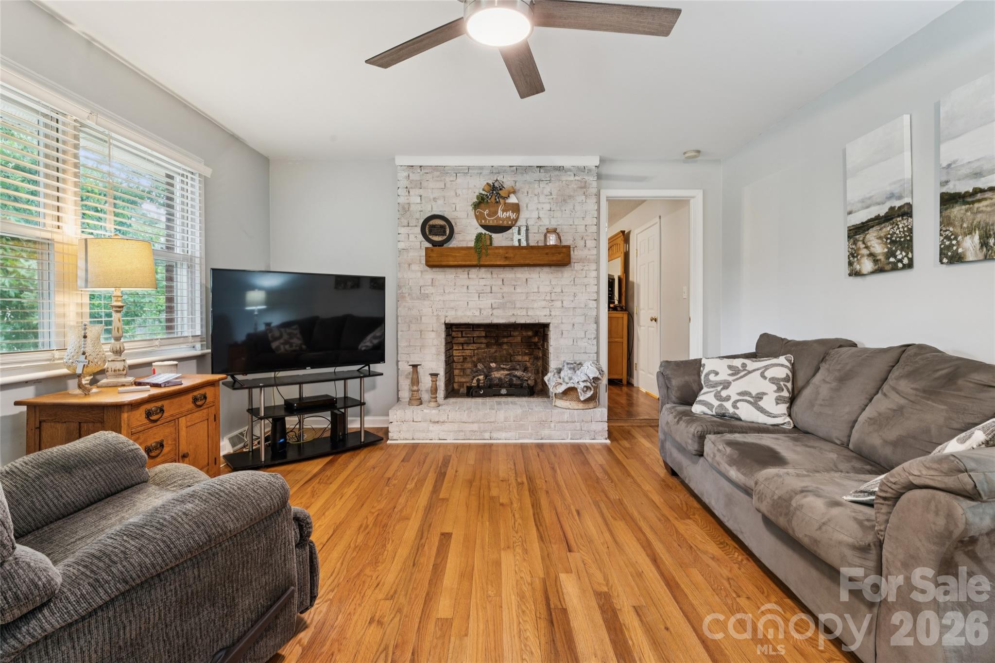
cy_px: 332
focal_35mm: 17
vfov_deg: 71.7
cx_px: 498
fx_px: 459
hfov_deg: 94.6
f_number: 13
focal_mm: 16.6
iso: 100
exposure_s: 6
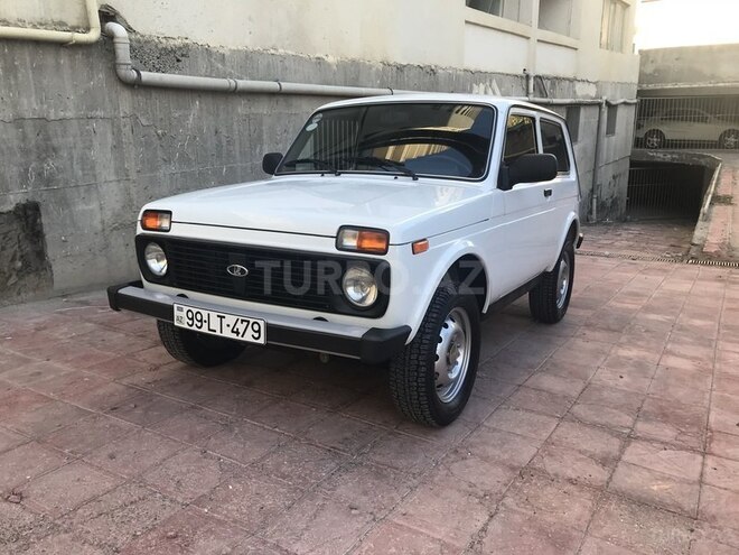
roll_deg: +0.9
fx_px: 598
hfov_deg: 63.4
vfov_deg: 49.7
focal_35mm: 28
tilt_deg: -15.6
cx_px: 370
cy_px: 278
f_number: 1.8
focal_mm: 3.99
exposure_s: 1/377
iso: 20
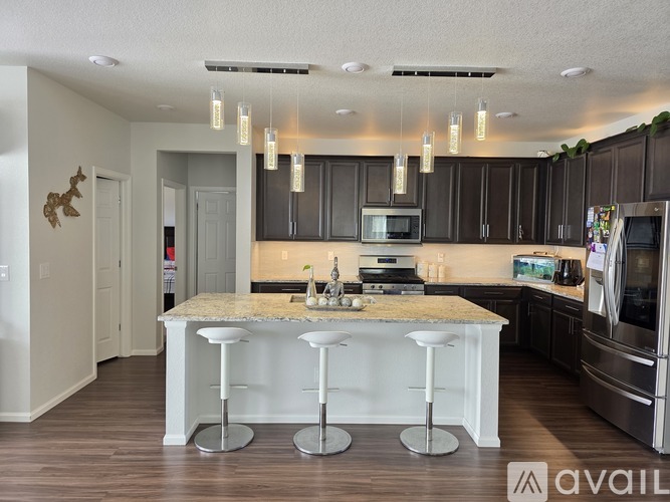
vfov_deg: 58.9
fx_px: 445
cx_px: 335
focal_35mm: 23
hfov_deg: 73.9
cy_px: 251
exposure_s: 1/120
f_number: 1.7
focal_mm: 6.3
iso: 125
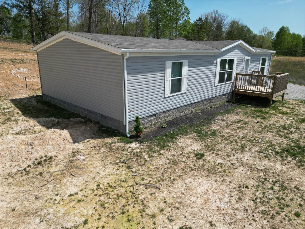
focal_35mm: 24
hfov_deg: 71.6
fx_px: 211
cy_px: 114
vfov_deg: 56.8
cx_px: 152
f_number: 1.7
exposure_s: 1/4000
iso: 120
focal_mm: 6.72
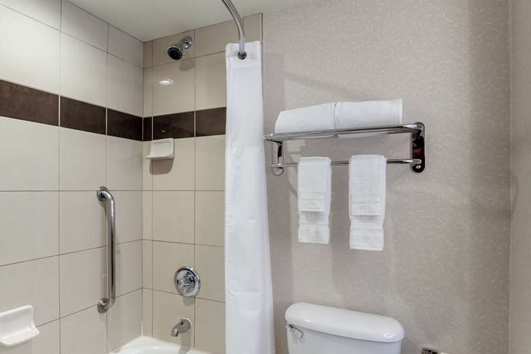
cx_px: 208
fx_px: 339
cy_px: 184
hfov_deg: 75.2
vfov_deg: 55.0
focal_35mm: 23
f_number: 10
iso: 400
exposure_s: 1/6
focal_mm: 18
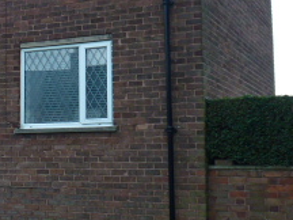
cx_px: -24
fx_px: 652
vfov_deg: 19.1
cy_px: 71
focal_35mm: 77
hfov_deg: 23.8
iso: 125
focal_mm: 4.7
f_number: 3.4
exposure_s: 1/60
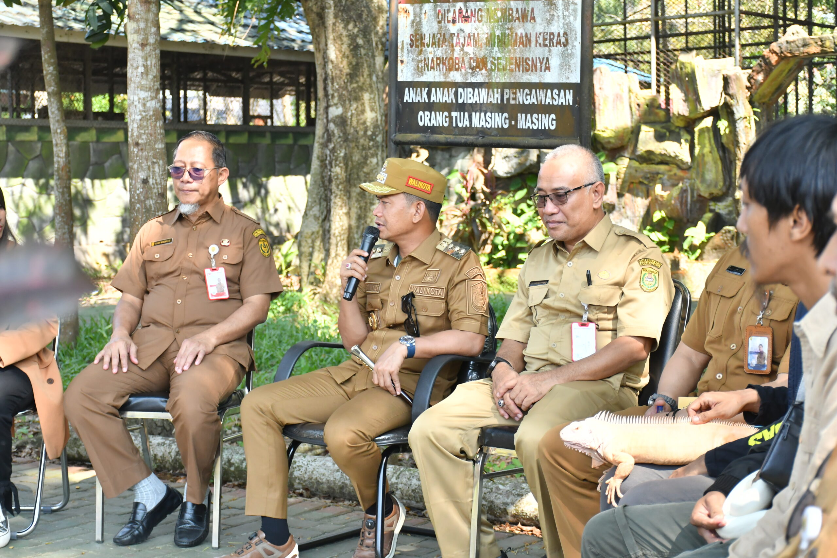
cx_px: 418
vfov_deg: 20.2
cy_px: 279
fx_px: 1569
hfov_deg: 29.9
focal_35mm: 68
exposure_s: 1/640
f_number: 4.5
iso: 800
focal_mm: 45
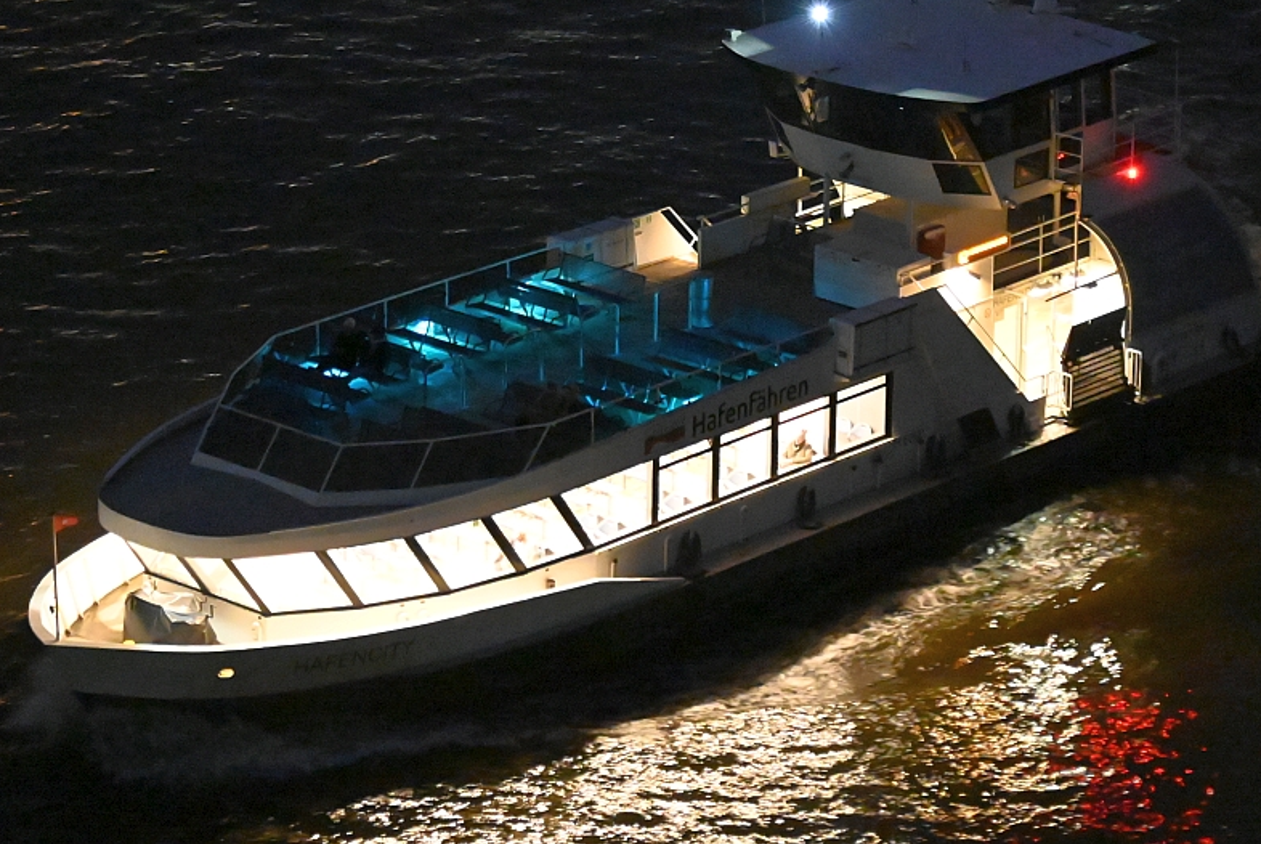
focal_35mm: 112
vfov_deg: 12.3
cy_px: 347
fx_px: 3927
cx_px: 671
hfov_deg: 18.2
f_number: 4
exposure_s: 1/50
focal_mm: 86
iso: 25600
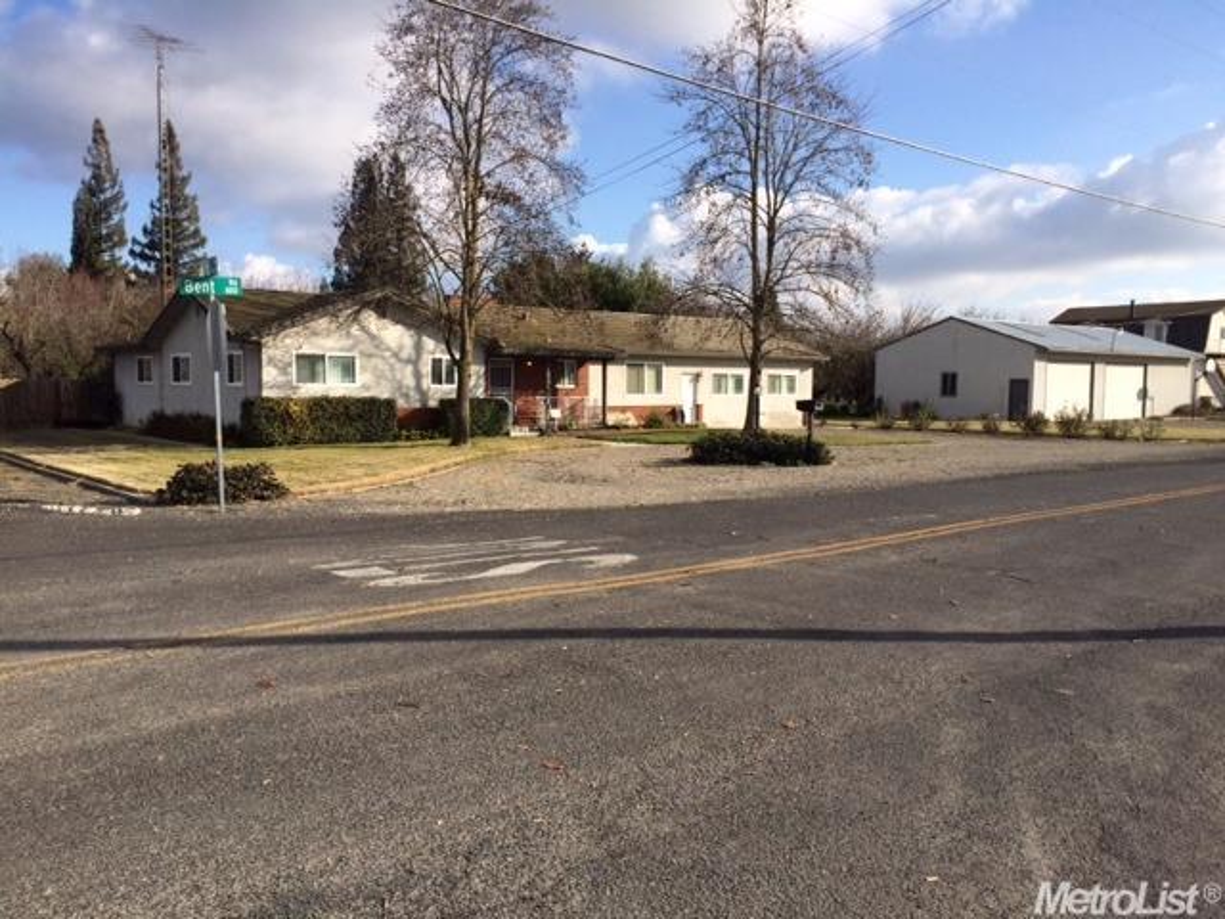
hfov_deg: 61.7
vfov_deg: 48.2
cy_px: 460
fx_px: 1026
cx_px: 612
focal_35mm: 29
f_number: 2.2
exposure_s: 1/2053
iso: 32
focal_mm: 4.15
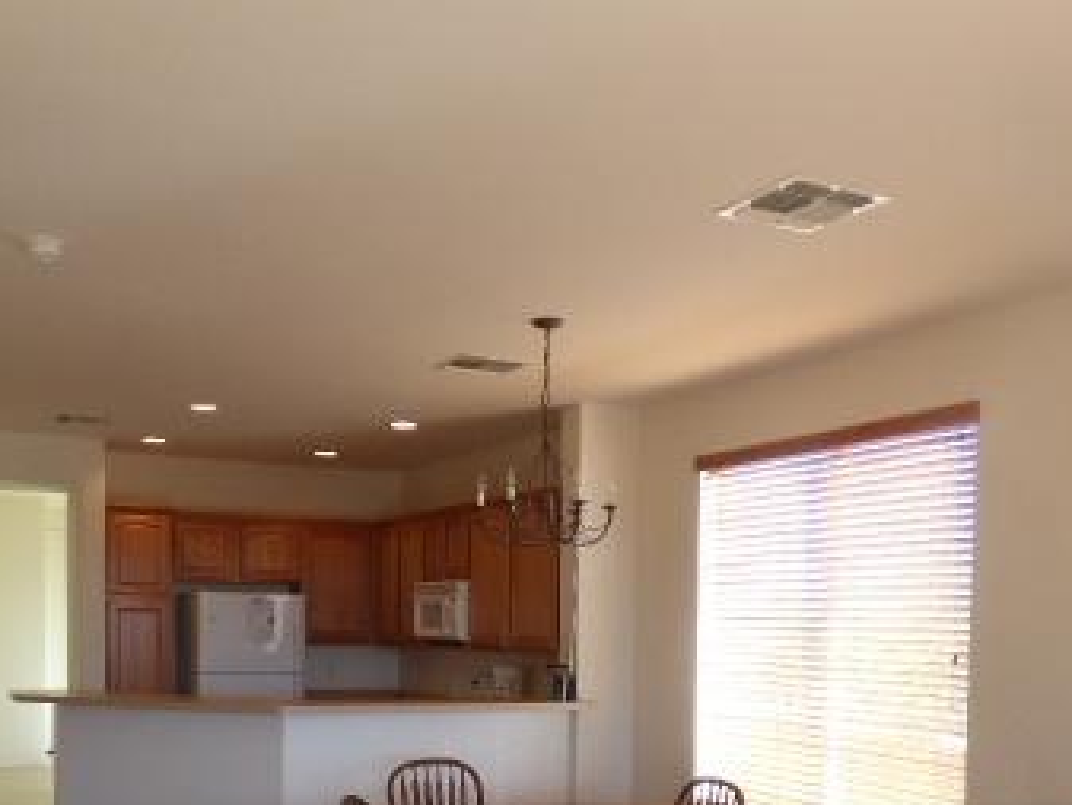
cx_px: 496
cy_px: 684
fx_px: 1177
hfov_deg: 48.9
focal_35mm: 38
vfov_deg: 36.0
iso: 100
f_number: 2.8
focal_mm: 3.58
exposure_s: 1/80
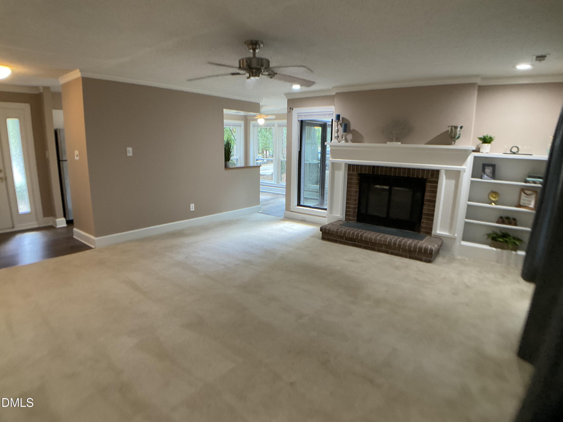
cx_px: 282
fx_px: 472
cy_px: 211
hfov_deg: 61.7
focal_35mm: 29
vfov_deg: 48.2
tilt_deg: -12.2
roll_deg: -1.5
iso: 160
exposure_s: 1/60
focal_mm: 3
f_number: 1.8
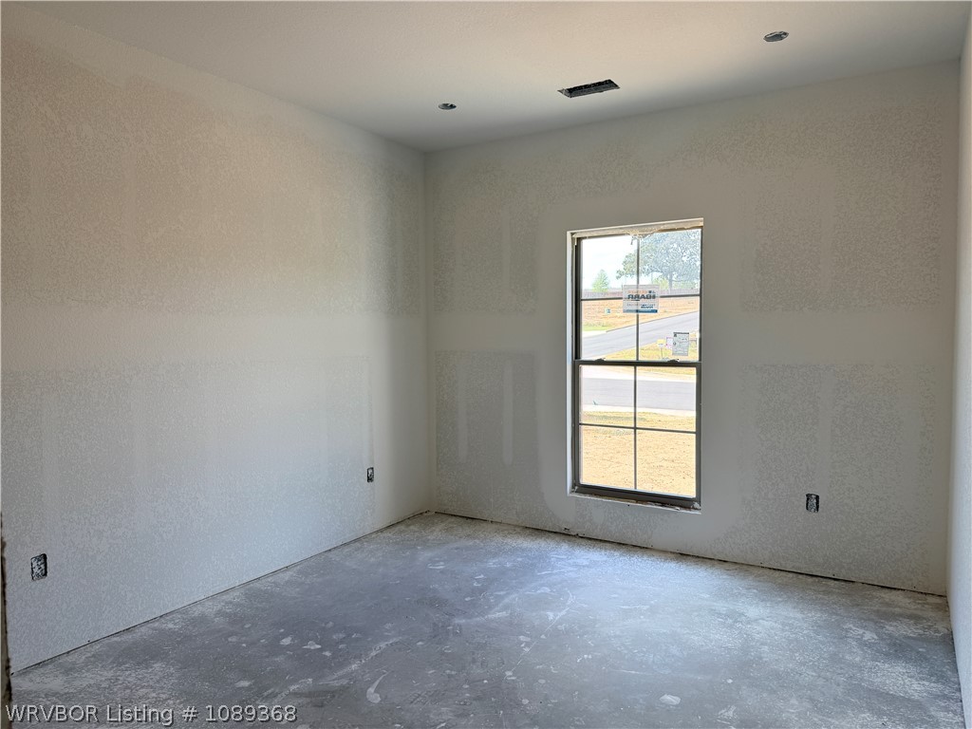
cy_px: 364
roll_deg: -0.1
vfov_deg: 56.8
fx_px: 674
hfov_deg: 71.6
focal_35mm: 24
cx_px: 486
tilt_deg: -2.8
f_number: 1.78
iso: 80
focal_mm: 6.76
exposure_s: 1/171
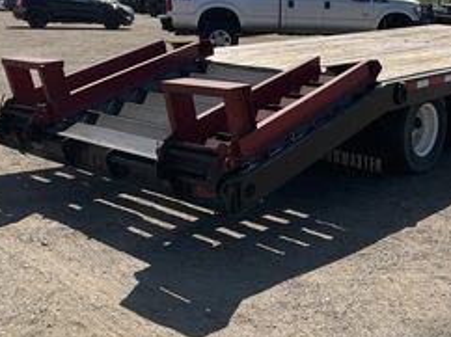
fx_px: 625
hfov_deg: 38.8
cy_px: 84
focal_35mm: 48
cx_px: 330
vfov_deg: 29.7
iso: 25
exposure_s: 1/2801
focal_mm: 3
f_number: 1.8
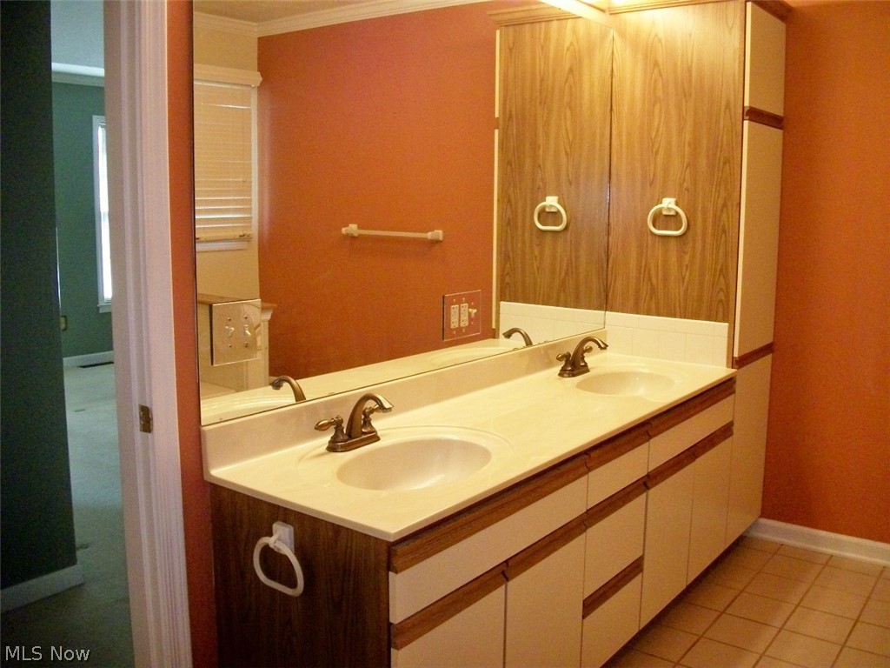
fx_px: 823
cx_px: 445
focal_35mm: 32
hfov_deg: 56.8
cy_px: 334
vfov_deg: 44.2
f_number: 2.9
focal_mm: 5.7
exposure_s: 1/125
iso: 312
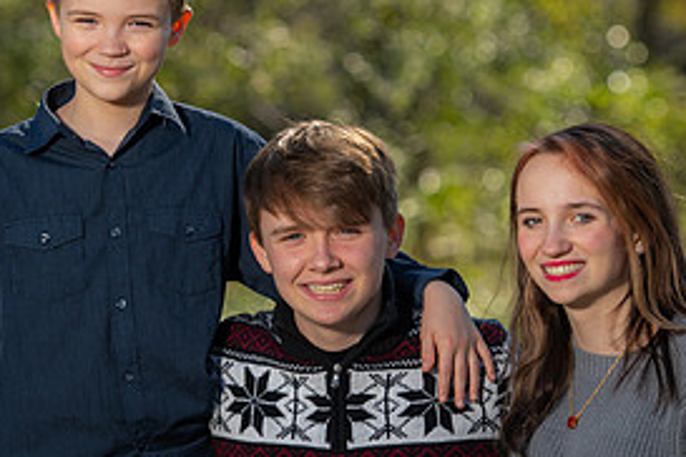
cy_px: 316
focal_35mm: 255
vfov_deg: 5.4
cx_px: 251
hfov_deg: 8.1
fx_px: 4859
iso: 50
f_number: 3.5
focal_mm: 120
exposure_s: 1/250
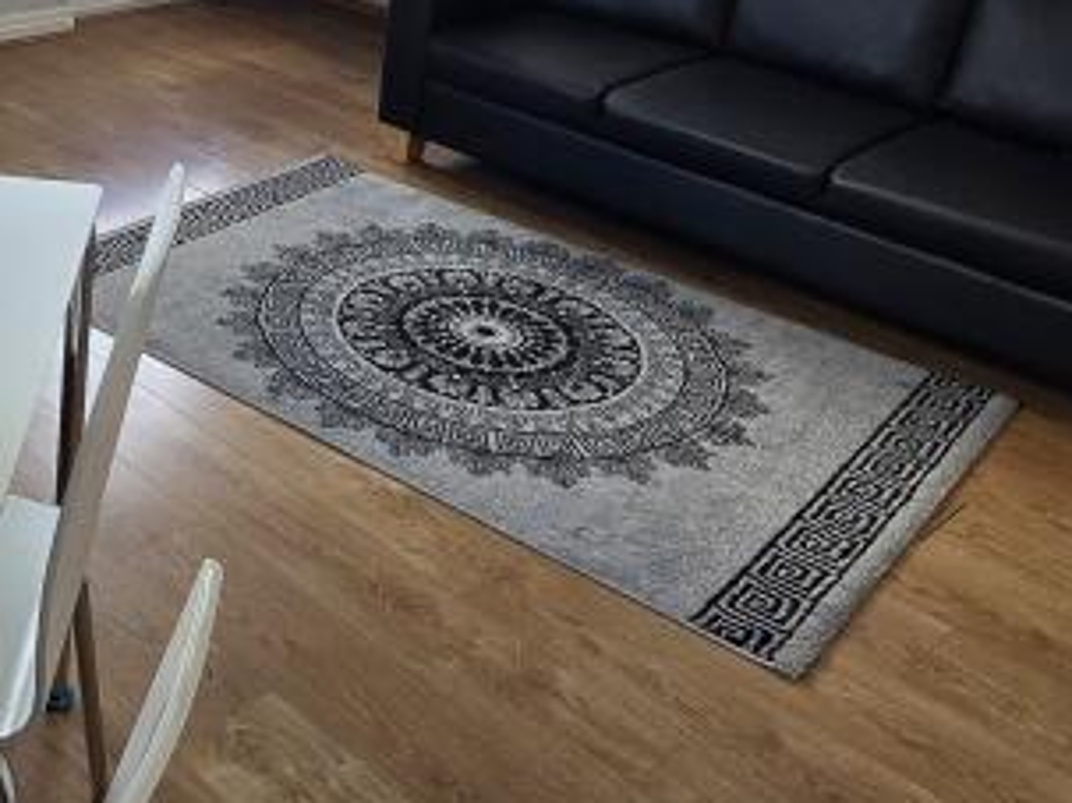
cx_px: 113
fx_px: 1362
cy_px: -11
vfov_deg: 30.4
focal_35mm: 44
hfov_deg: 39.9
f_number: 2.2
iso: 80
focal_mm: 2.2
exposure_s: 1/100
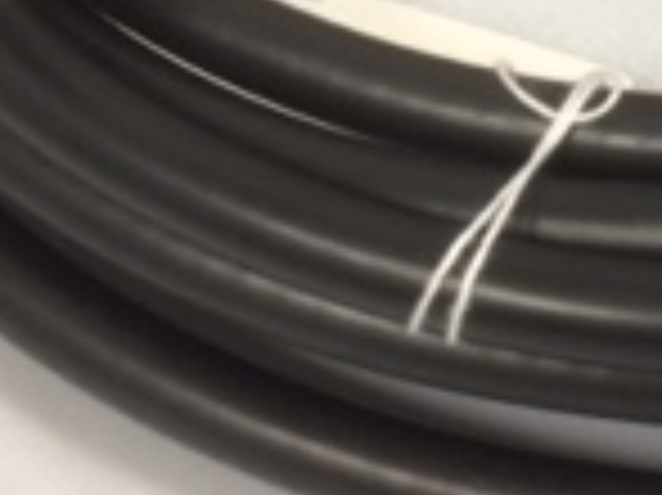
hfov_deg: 15.0
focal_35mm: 126
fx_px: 2408
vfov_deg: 11.0
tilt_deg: -47.1
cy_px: -369
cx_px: 838
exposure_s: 1/33
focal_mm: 4.15
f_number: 2.2
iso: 100
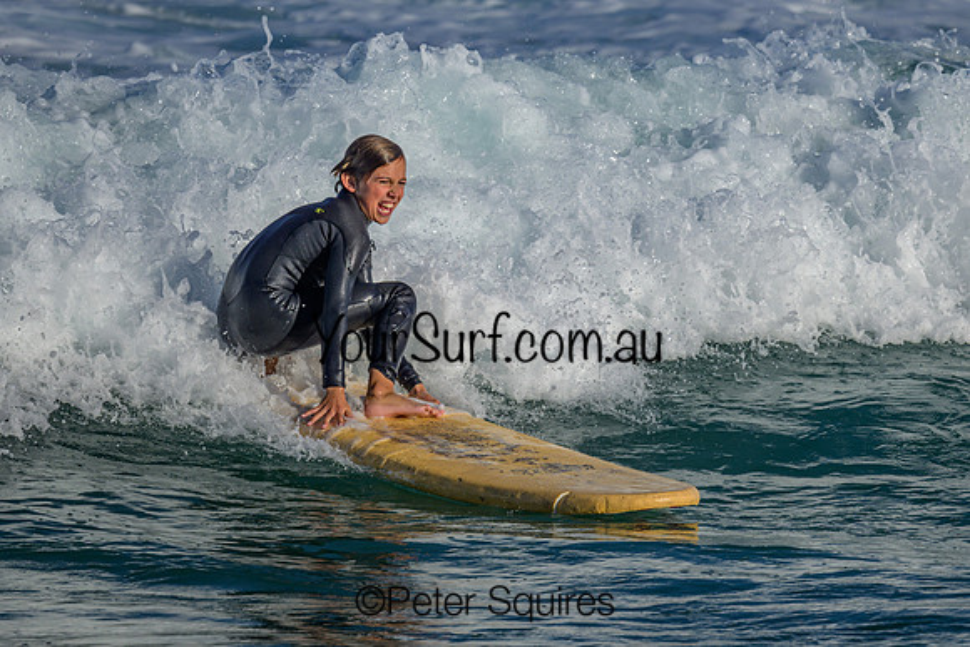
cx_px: 525
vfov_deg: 1.3
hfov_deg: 1.9
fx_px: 29610
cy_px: 315
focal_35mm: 1099
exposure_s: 1/2000
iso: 220
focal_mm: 800
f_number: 8
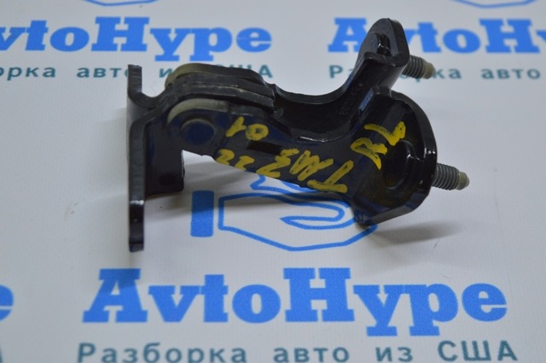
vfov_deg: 18.9
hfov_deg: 28.1
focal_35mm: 72
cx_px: 273
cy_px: 182
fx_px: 1091
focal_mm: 48
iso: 400
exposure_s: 1/60
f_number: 5.3
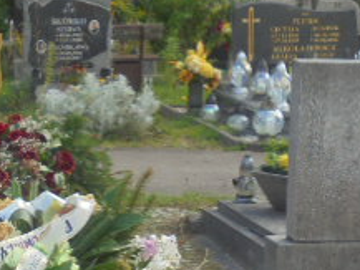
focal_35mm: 127
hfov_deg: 15.1
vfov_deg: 11.7
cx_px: -33
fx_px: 1322
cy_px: 200
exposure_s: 1/160
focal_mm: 7.8
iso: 100
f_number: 4.5
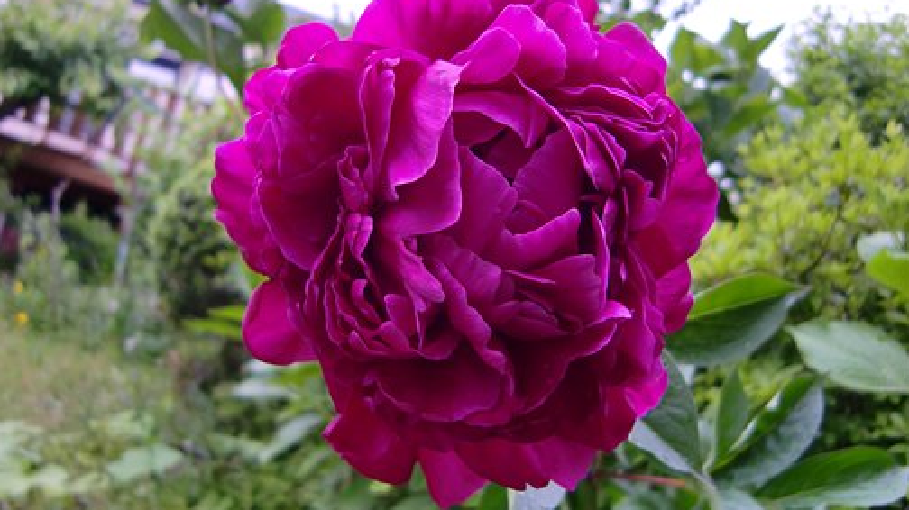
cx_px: 454
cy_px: 263
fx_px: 747
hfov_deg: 62.6
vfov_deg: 37.7
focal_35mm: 31
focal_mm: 4.9
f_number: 2.6
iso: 64
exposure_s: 1/160
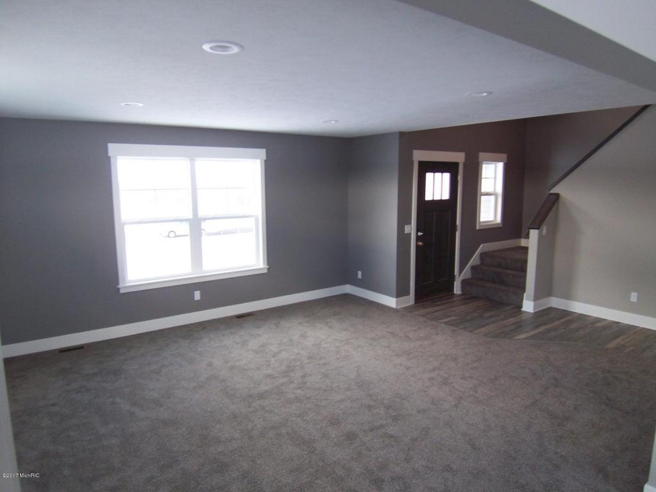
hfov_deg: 73.9
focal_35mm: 23
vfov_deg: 58.9
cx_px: 328
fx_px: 436
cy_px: 246
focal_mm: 3.8
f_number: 2.8
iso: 64
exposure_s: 1/30
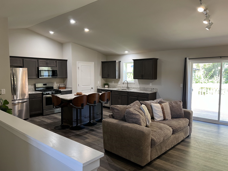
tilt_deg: -6.8
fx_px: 171
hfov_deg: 67.3
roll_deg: -0.5
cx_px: 114
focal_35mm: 26
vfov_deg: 53.1
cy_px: 86
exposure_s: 1/60
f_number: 1.5
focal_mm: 5.7
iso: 125
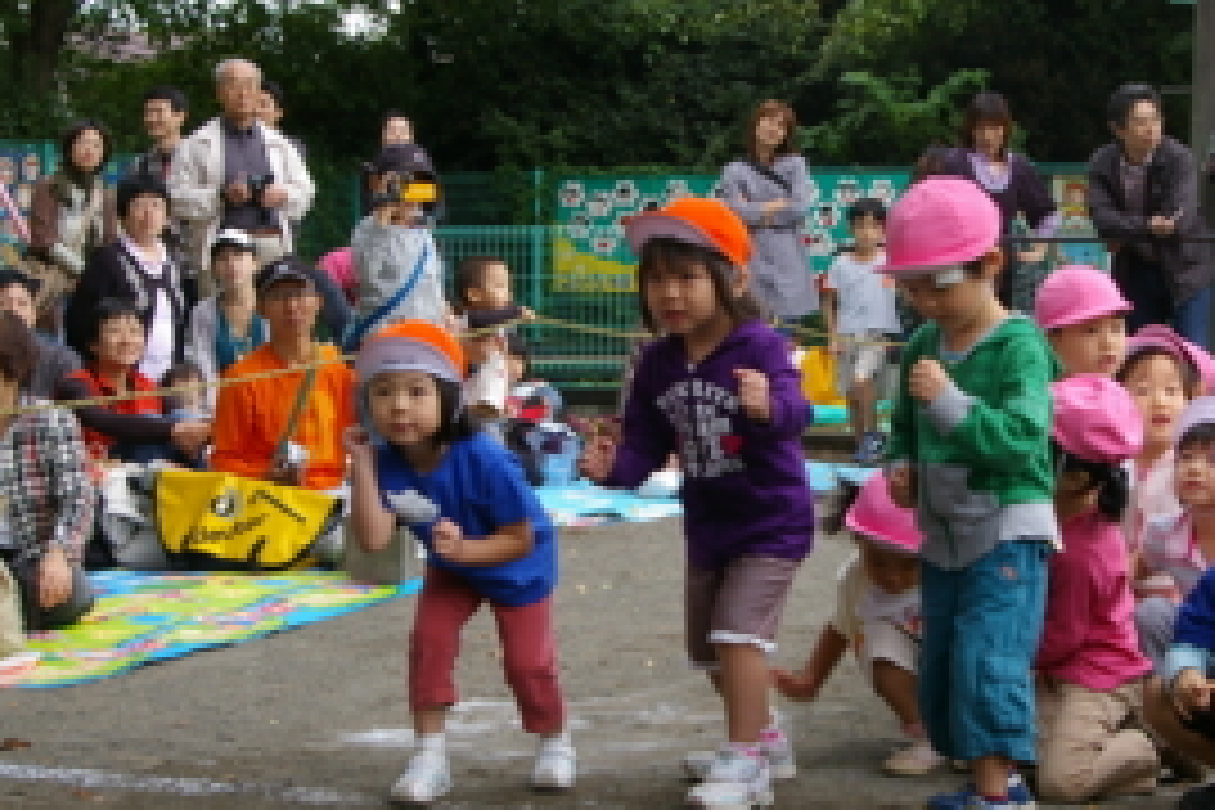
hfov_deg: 26.0
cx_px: 720
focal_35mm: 78
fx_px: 2624
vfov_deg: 17.6
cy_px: 385
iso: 200
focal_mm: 35
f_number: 5.6
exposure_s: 1/90
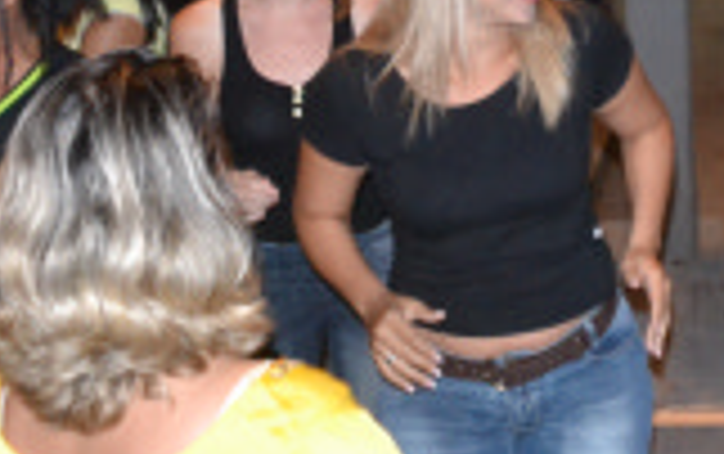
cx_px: 769
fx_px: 1876
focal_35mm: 95
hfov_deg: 20.9
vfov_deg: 13.5
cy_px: -70
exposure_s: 1/60
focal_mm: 20
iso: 3200
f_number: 3.5
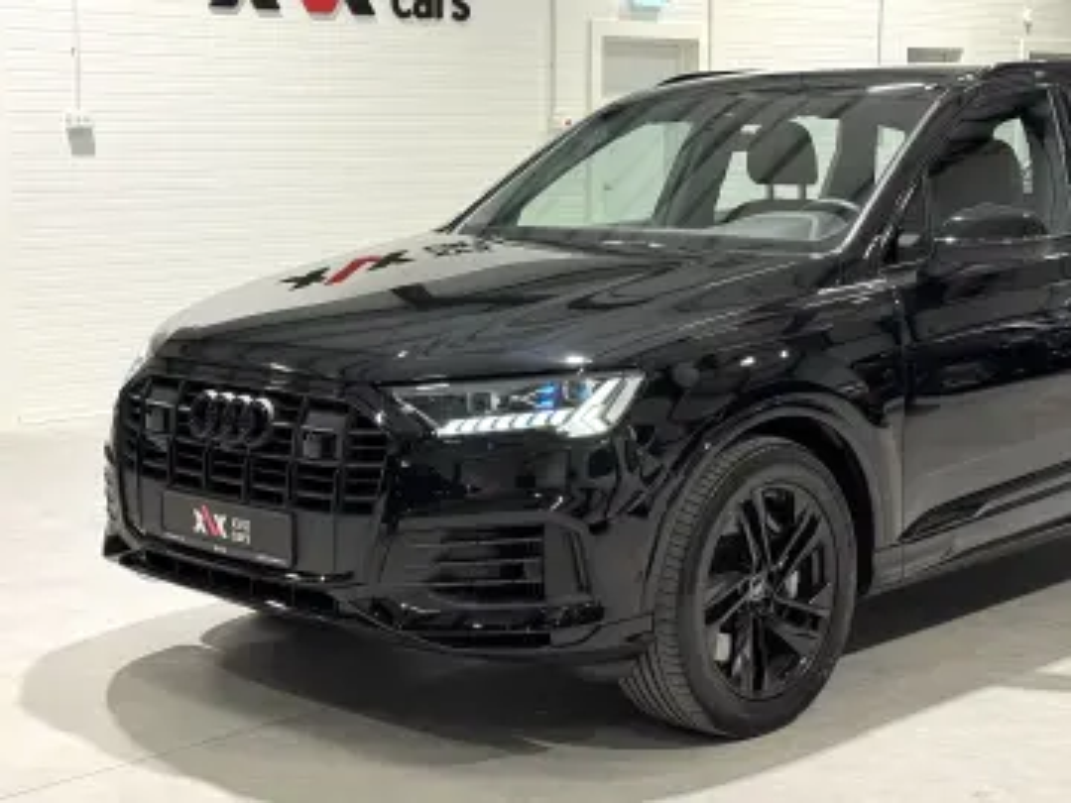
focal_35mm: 48
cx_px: 536
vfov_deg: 30.3
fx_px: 1485
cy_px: 402
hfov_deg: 39.7
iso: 100
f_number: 1.78
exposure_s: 1/54
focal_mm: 6.76
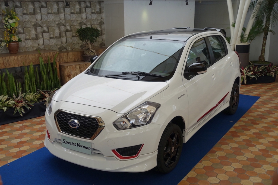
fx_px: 324
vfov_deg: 31.9
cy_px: 92
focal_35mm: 42
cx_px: 139
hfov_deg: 46.4
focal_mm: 15.52
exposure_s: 1/160
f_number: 4
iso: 125
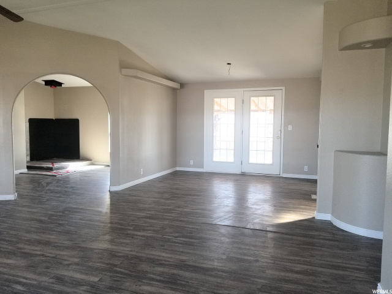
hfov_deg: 67.3
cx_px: 196
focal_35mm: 26
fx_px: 294
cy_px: 147
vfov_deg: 53.1
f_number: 1.7
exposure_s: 1/120
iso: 64
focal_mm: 4.3
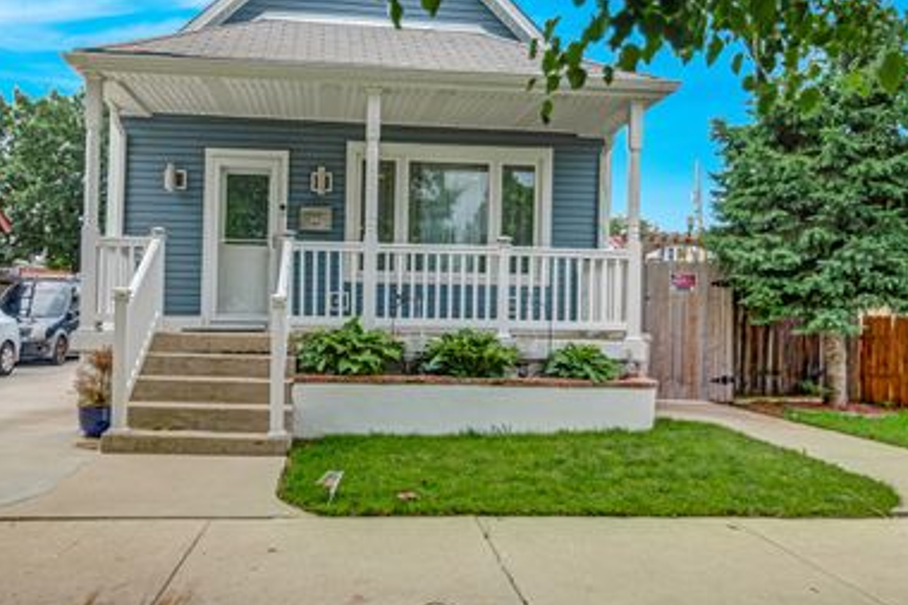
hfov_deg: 71.1
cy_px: 264
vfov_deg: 51.1
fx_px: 630
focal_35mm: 25
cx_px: 387
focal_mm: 13
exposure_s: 1/1250
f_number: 8
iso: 400
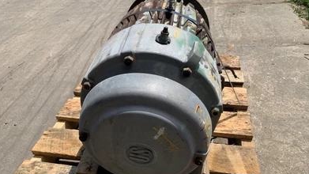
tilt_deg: -39.3
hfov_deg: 66.1
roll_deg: +4.3
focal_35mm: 29
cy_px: 105
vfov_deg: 40.0
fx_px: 238
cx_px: 155
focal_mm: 4.25
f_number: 1.8
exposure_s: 1/2364
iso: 25
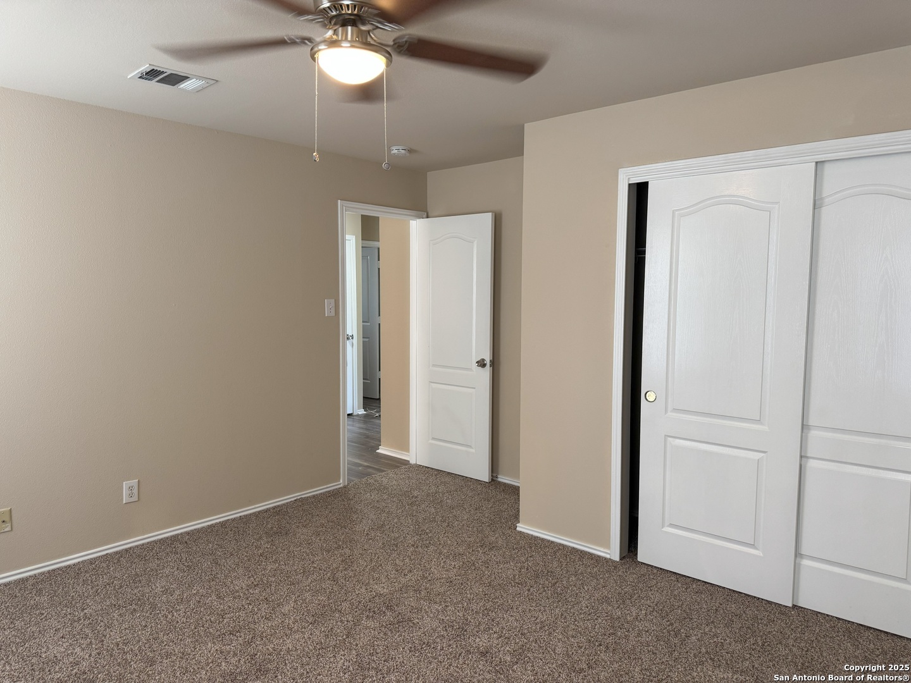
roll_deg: -0.2
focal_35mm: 24
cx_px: 456
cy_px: 342
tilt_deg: -6.1
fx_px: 632
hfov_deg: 71.6
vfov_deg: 56.8
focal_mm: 6.76
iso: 160
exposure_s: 1/60
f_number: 1.78
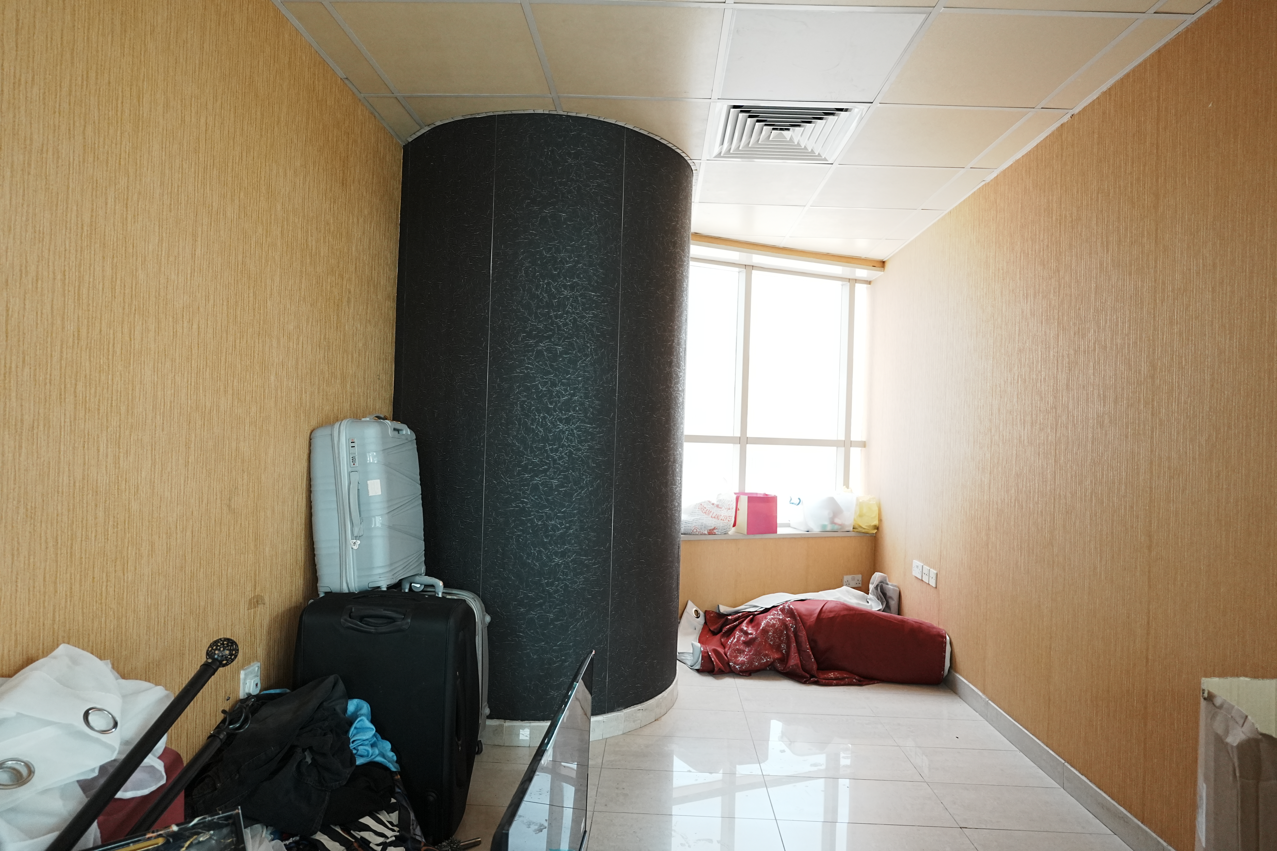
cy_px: 426
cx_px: 638
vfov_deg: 61.9
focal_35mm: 20
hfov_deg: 84.0
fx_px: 709
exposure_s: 1/90
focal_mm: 20
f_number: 4
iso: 2500
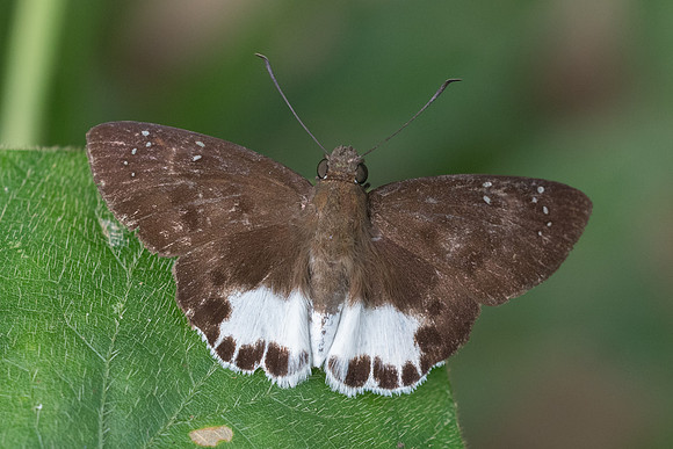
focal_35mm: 408
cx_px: 367
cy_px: 241
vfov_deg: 3.4
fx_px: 7622
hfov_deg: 5.1
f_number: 7.1
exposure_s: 1/160
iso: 1000
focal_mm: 150
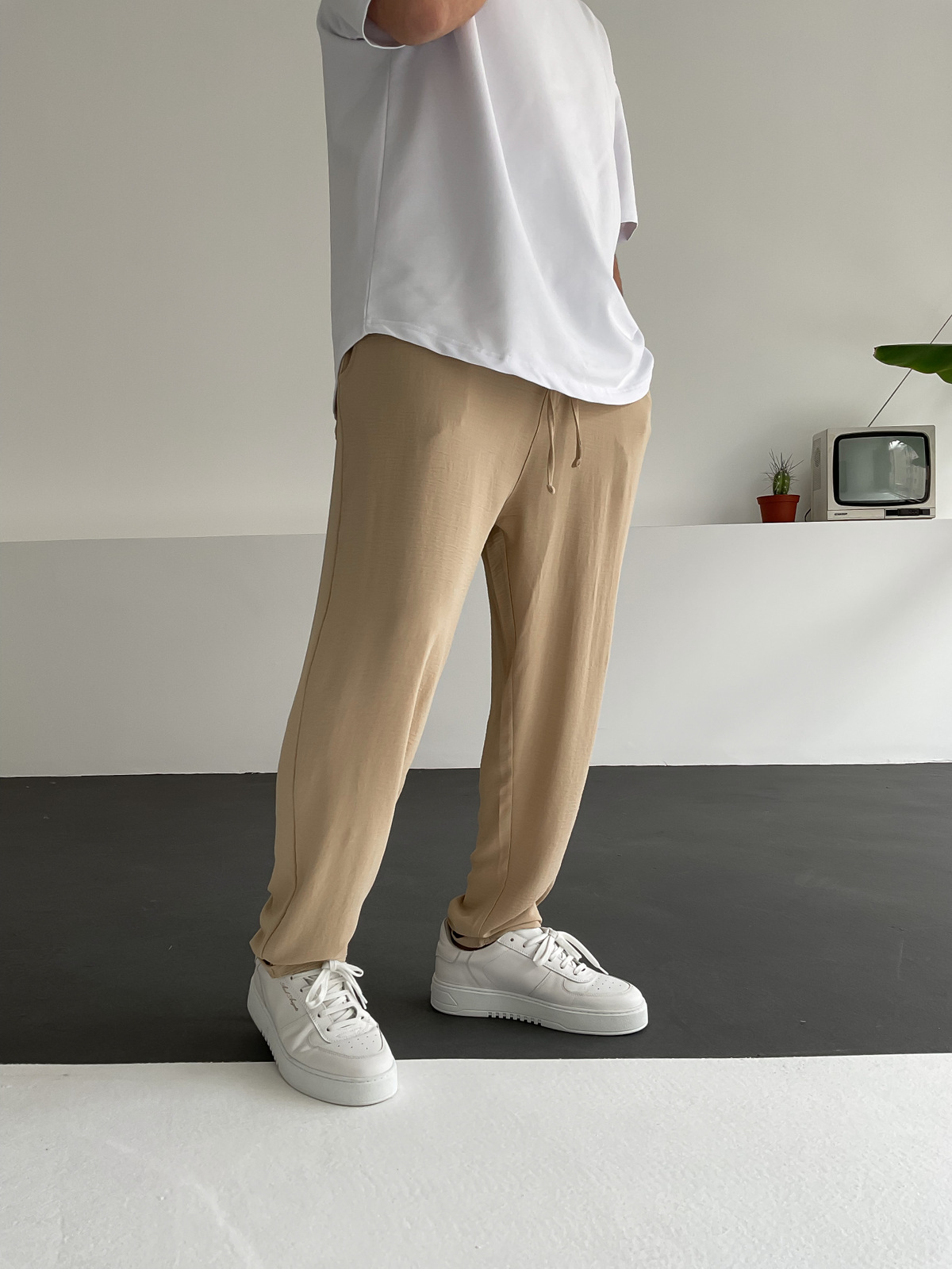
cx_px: 476
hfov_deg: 48.2
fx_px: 1063
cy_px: 634
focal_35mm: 29
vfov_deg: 61.7
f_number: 1.8
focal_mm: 3
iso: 25
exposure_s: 1/120
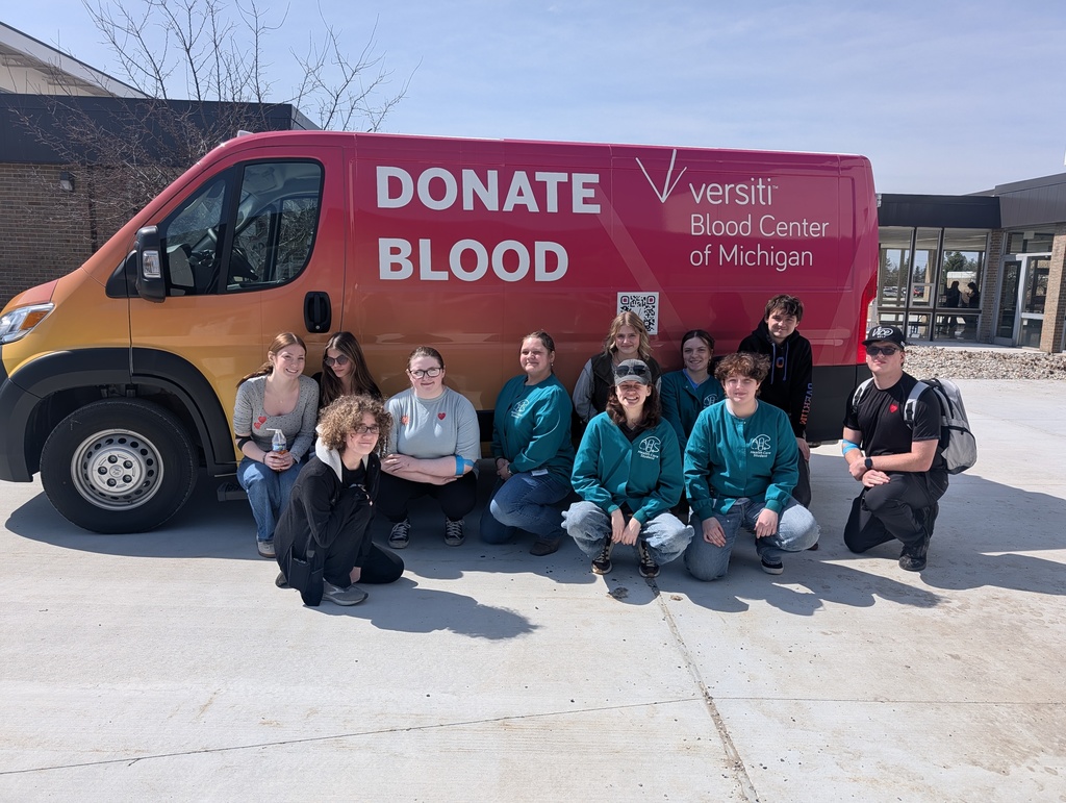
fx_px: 740
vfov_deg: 56.9
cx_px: 533
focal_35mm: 24
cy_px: 402
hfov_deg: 71.5
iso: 18
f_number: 1.68
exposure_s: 1/1294
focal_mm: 6.9
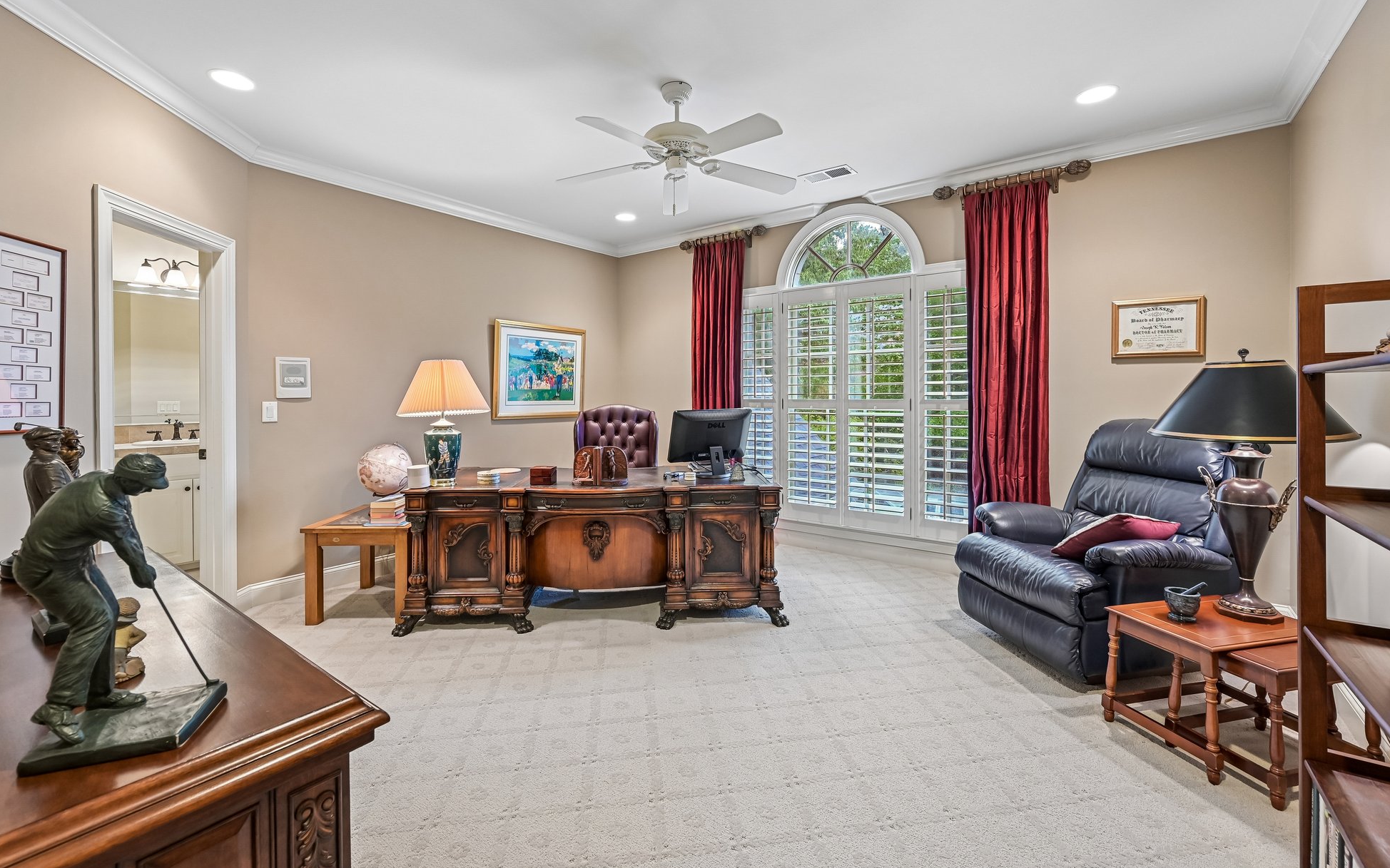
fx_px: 568
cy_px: 394
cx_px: 683
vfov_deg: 74.6
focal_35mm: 15
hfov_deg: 101.5
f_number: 8
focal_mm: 14
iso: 400
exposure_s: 1/6
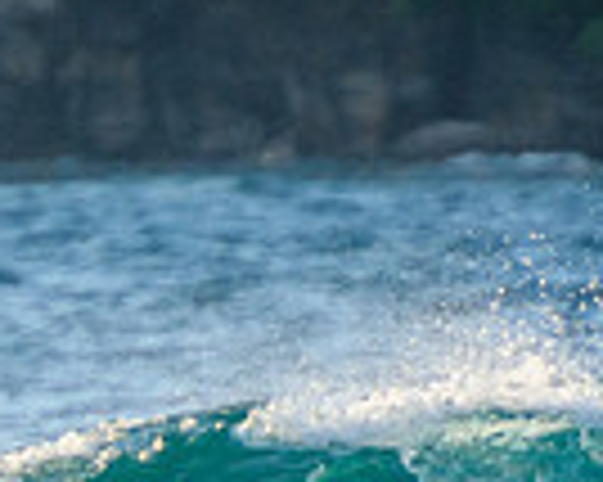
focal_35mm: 2485
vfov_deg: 0.6
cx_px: -86
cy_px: 669
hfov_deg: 0.8
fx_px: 44316
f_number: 5.6
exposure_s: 1/2000
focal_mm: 400
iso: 720
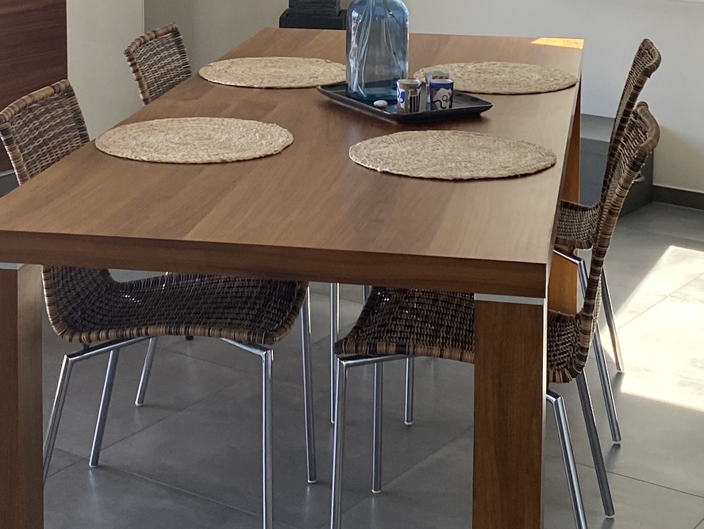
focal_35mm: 75
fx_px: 1526
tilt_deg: -7.5
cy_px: -4
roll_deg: -0.7
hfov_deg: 26.0
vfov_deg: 19.1
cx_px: 317
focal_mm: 4.25
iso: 125
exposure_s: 1/119
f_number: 1.8
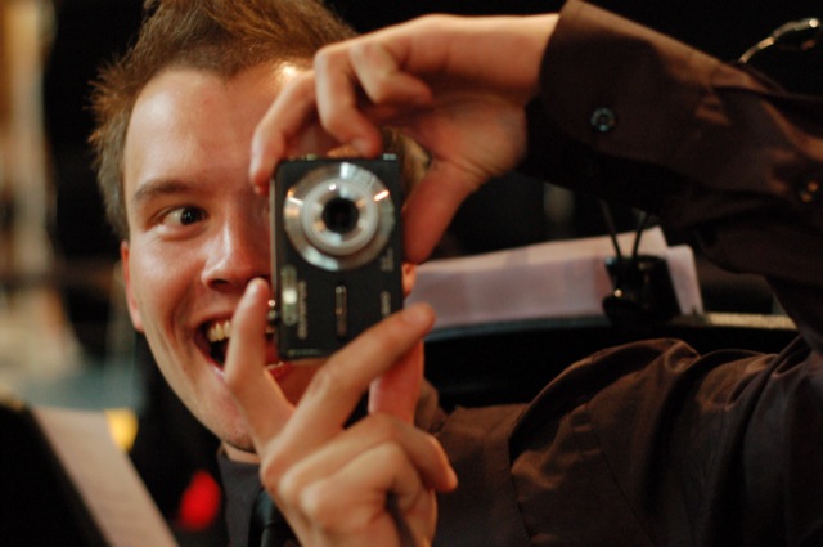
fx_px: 1712
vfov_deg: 18.1
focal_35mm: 75
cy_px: 274
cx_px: 412
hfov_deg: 27.0
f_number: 3.2
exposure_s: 1/40
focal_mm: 50
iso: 1600
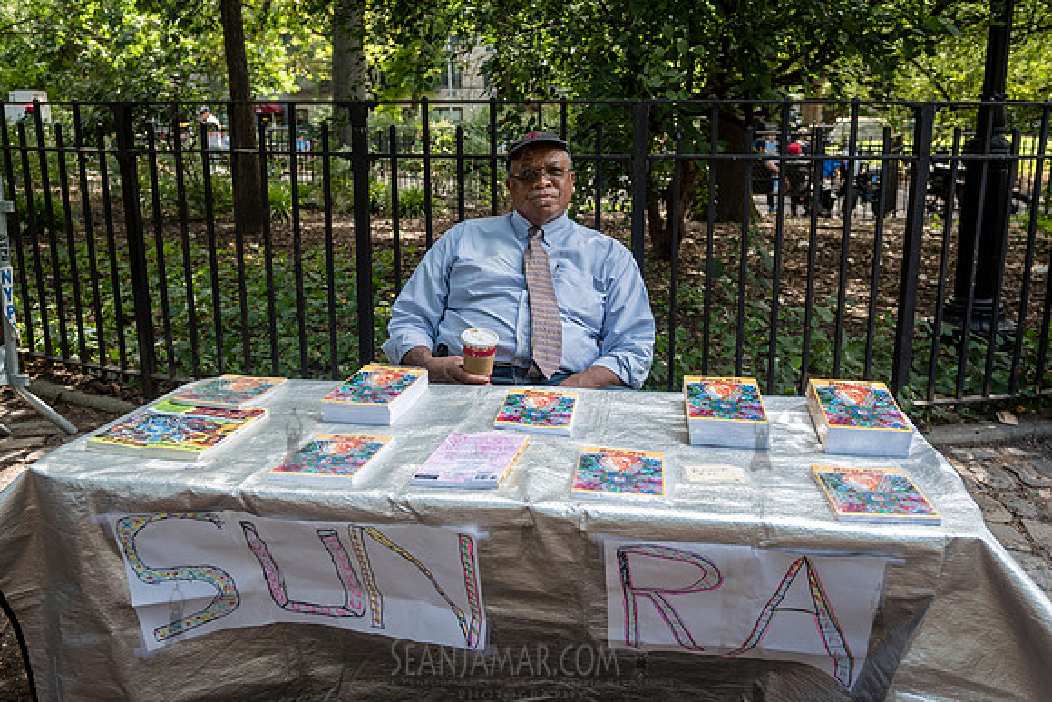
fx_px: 908
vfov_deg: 42.2
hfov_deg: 60.2
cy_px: 309
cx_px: 528
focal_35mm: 31
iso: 200
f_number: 3.5
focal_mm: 27
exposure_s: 1/200
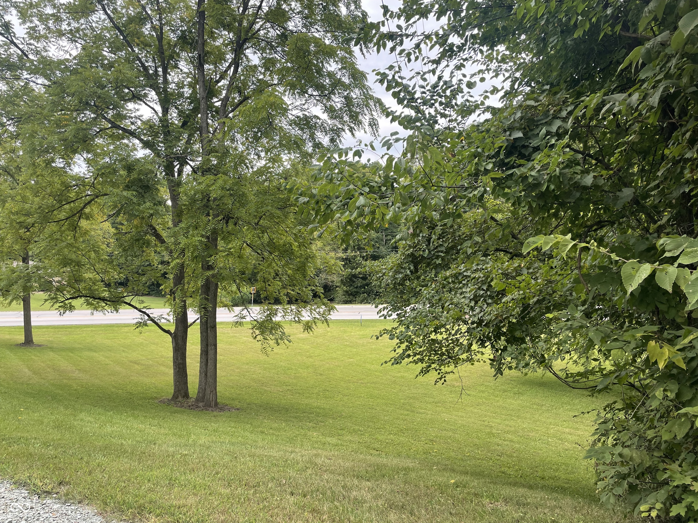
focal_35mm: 26
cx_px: 349
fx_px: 524
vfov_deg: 53.1
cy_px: 262
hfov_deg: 67.3
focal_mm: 4.2
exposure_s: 1/326
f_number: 1.6
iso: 32
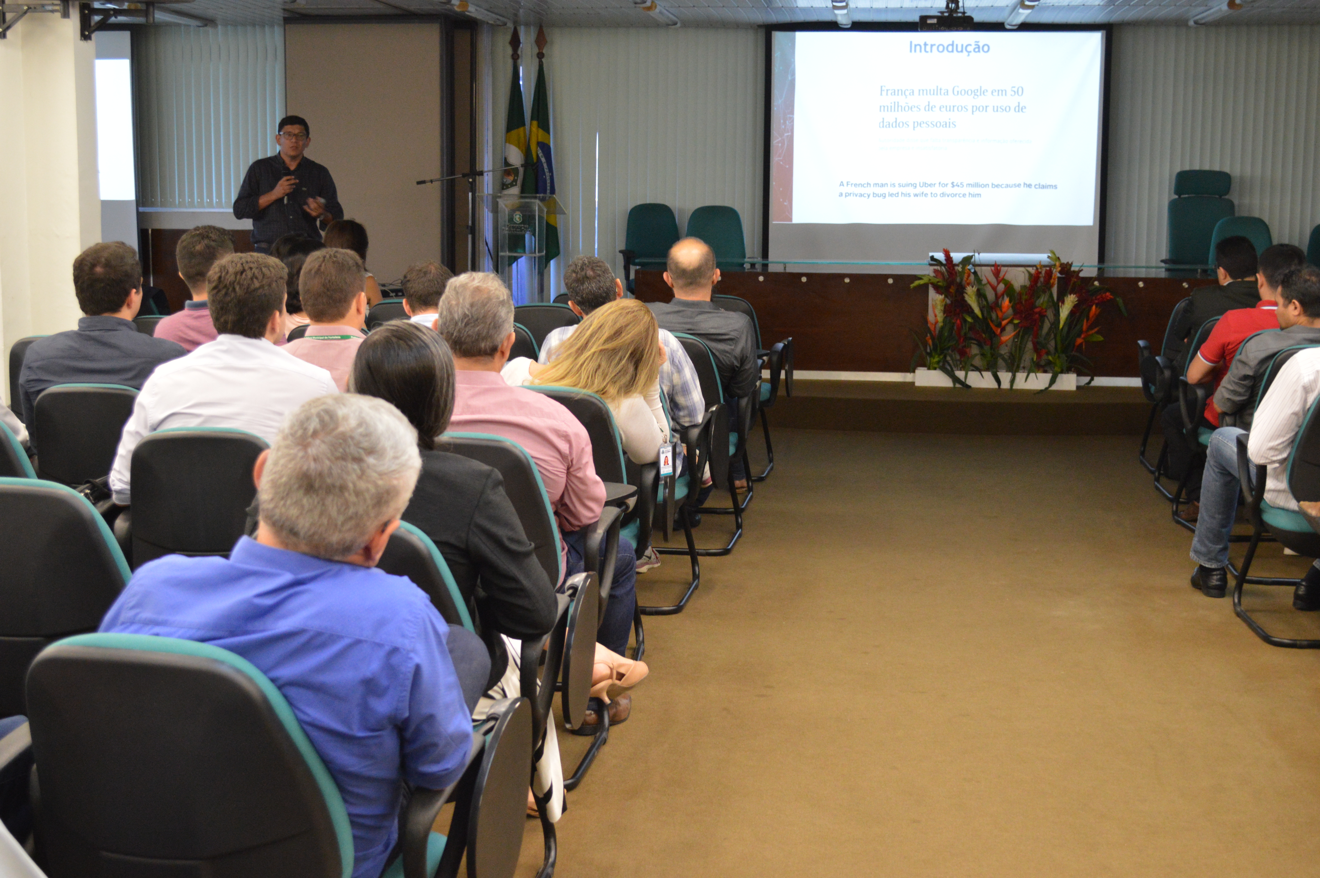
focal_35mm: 48
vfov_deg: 28.0
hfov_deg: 41.1
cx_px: 660
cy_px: 439
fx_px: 1758
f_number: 4.8
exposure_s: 1/30
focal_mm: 32
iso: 1600
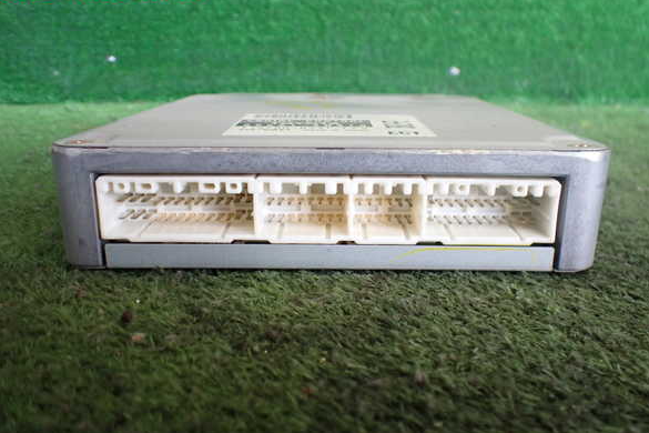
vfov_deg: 41.1
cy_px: 228
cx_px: 332
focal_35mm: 32
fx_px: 577
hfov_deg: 58.7
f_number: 2.3
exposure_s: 1/125
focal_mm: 5.4
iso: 400
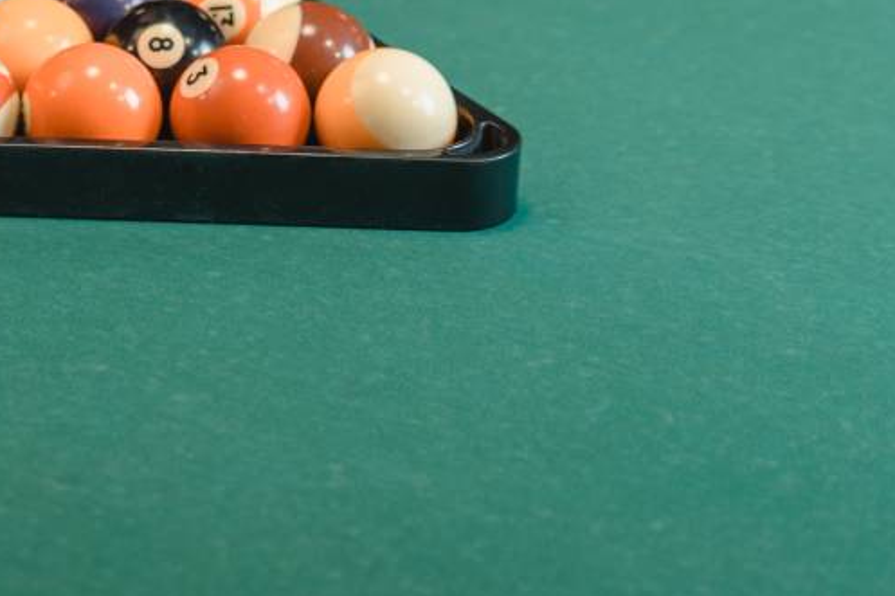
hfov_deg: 12.0
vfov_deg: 8.0
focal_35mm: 169
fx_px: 4200
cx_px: -92
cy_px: -115
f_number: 3.2
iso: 640
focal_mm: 70
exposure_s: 1/160
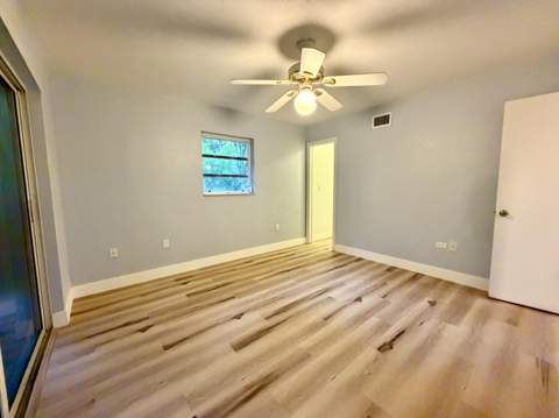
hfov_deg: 102.1
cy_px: 209
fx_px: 226
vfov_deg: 85.6
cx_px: 280
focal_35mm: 14
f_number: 2.2
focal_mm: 2.22
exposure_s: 1/60
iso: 800
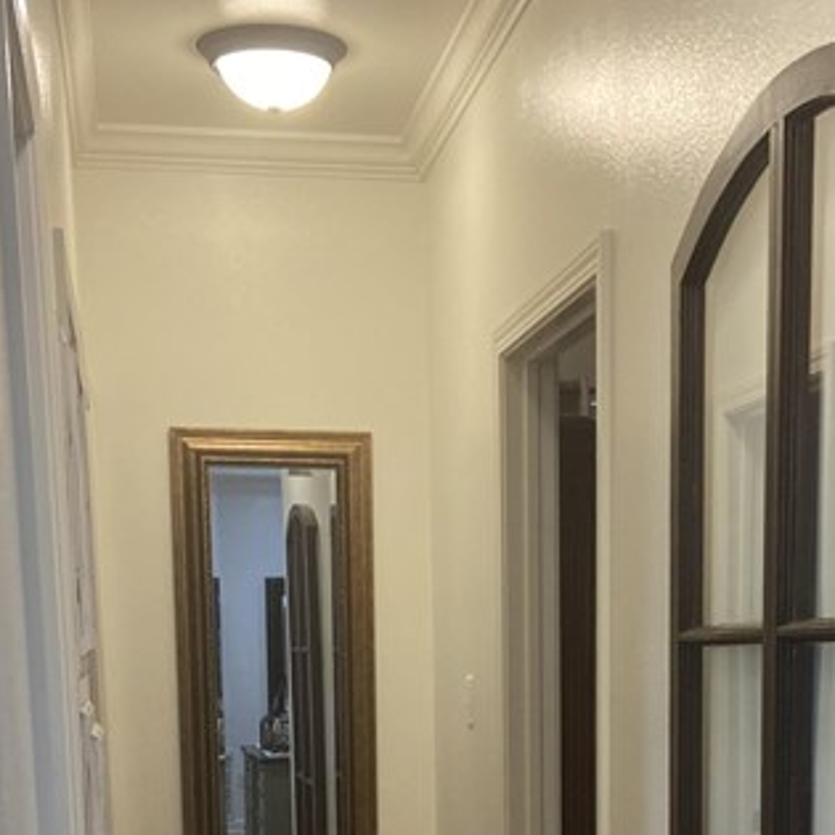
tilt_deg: -10.8
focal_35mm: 70
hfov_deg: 24.6
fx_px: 1910
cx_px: 522
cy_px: 1031
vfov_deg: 22.5
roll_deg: -0.8
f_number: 1.8
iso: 125
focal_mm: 4.25
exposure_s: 1/60
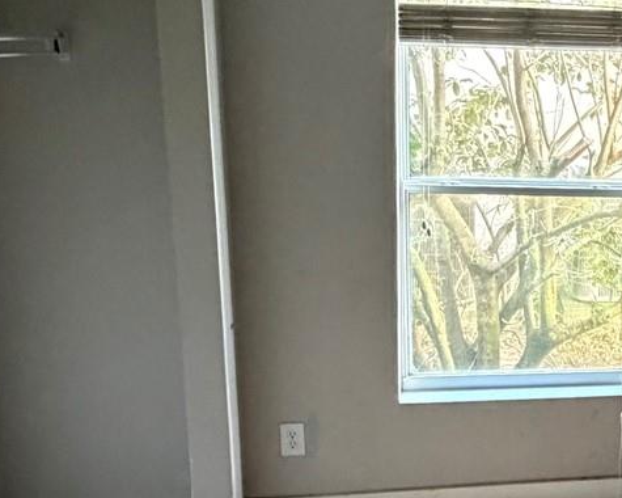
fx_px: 847
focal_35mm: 46
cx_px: 697
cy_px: 239
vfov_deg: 32.7
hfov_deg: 34.4
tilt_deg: -12.6
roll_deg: -2.8
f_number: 2.2
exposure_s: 1/60
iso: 800
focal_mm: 2.22
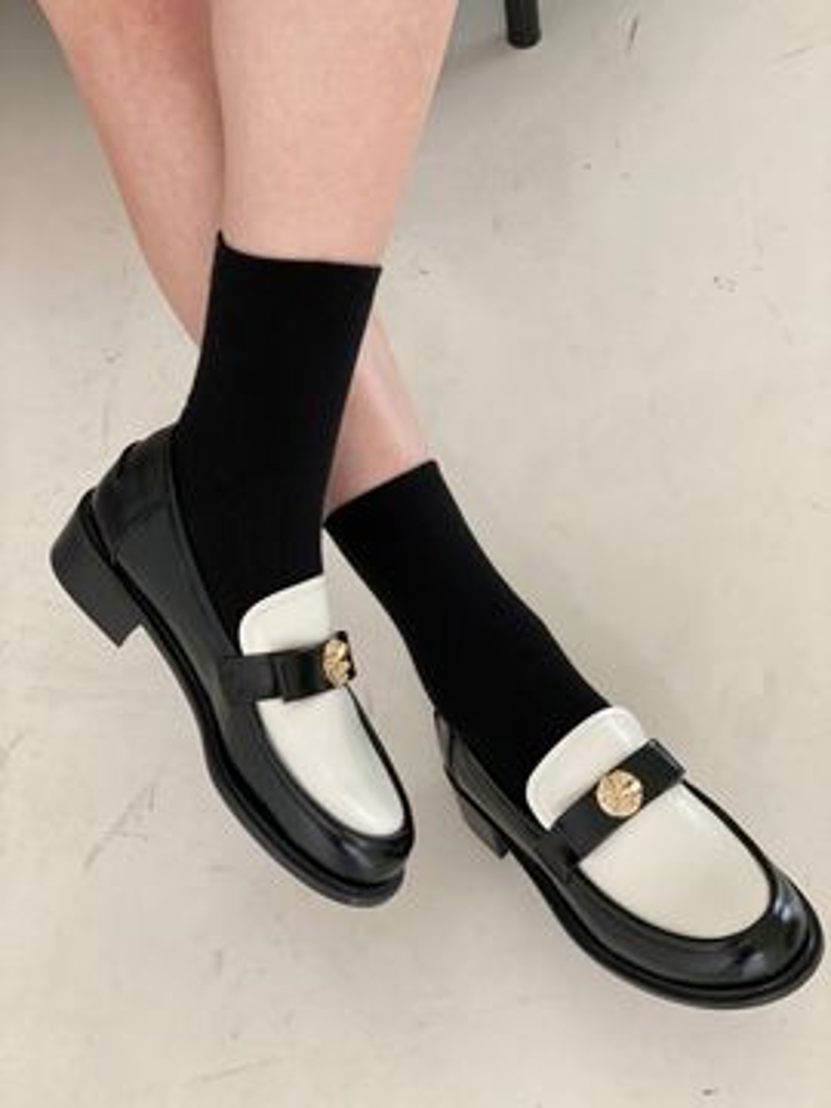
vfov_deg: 36.8
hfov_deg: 28.0
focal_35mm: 52
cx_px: 416
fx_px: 1664
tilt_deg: -56.2
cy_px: 554
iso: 160
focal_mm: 6
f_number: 2
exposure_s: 1/60
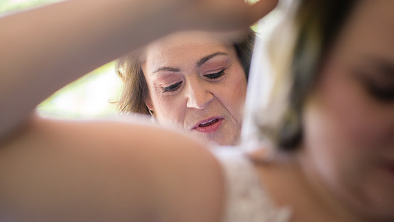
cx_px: 198
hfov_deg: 23.7
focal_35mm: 90
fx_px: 940
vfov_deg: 13.4
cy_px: 95
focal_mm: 85
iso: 800
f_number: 2.8
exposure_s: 1/320
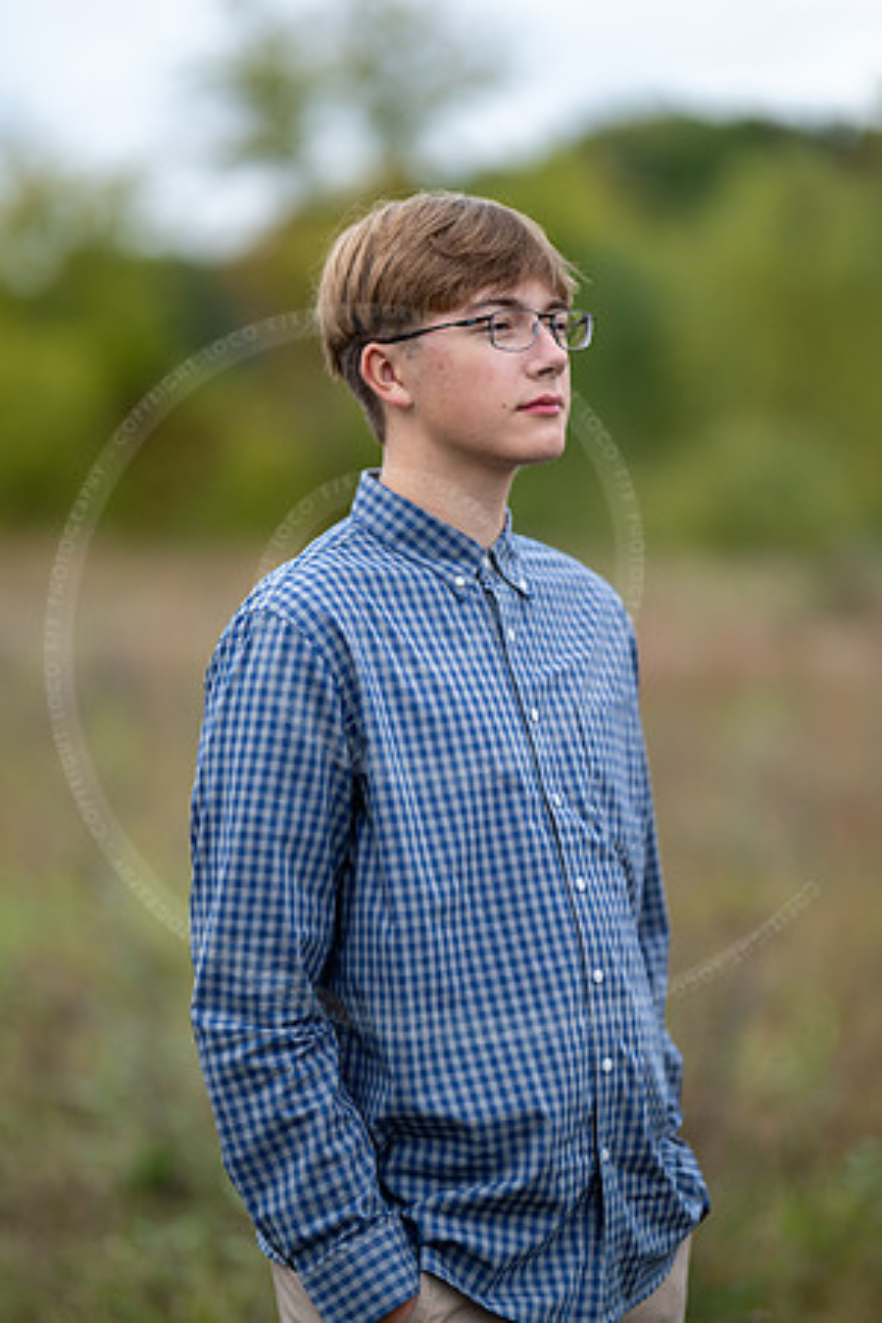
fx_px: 3124
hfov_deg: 16.1
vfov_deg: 23.9
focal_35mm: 85
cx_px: 441
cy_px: 662
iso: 500
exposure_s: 1/400
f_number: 1.2
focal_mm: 85
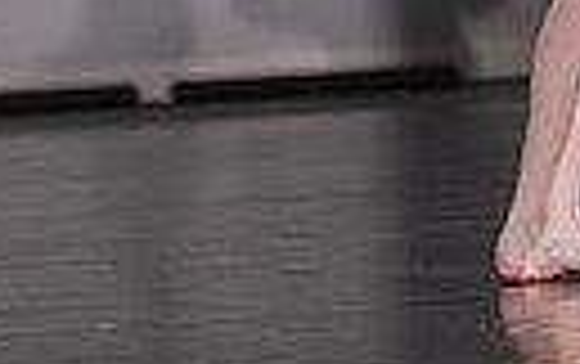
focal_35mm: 284
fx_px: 4495
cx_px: 576
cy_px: -508
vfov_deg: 4.5
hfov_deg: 7.4
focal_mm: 80
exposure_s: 1/500
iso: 500
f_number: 2.8
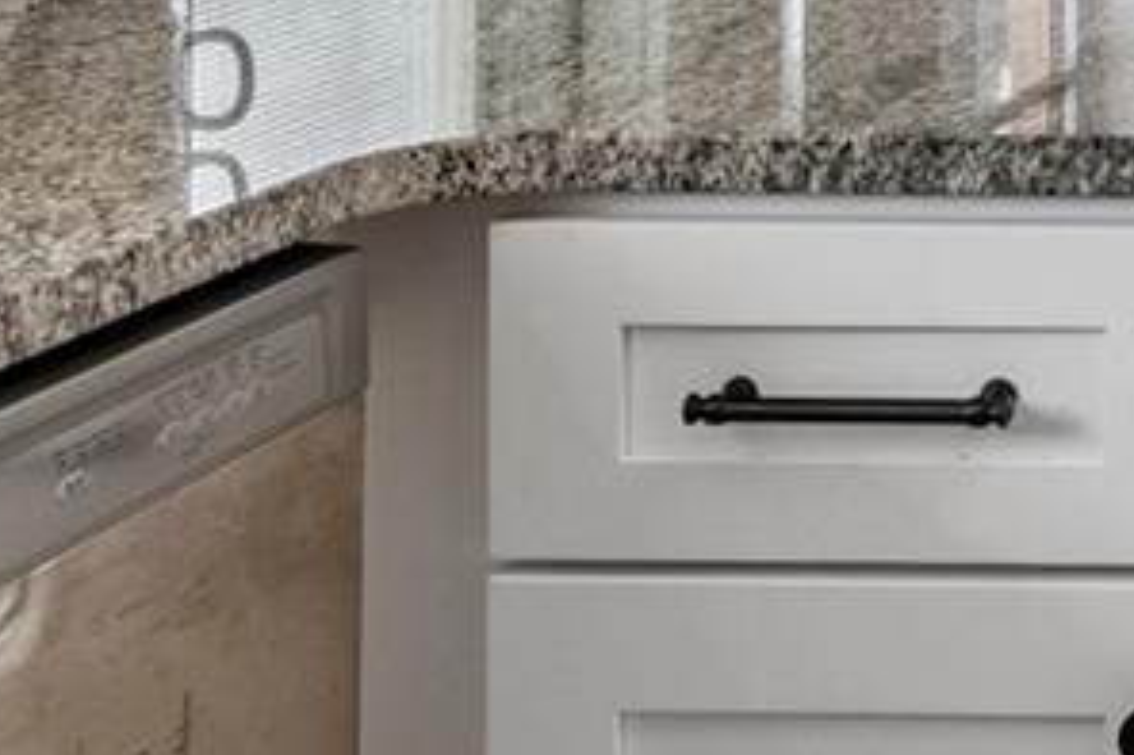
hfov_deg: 18.8
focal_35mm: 81
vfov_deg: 15.0
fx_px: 2550
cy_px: -537
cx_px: 2084
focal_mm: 10
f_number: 7.1
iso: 100
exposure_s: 1/30
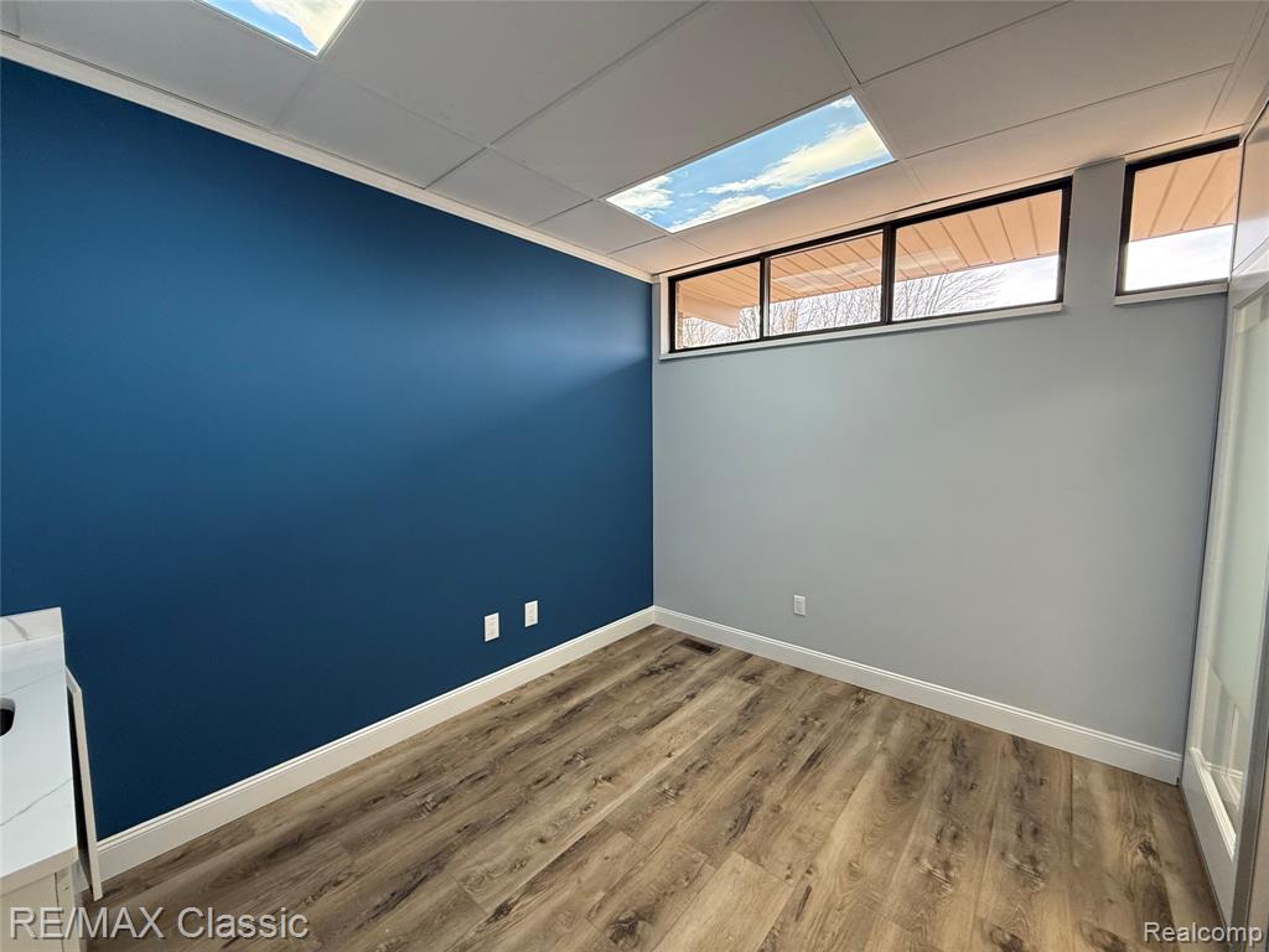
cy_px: 476
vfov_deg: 85.7
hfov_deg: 102.1
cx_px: 634
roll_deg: +1.4
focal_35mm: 14
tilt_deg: -4.8
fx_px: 513
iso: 200
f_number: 2.2
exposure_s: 1/120
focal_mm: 2.22
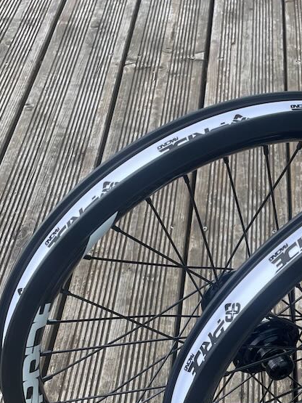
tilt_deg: -48.6
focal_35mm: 60
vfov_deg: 31.4
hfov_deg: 23.6
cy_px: 317
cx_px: 289
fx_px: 698
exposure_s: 1/232
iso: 32
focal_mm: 4.2
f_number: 1.6
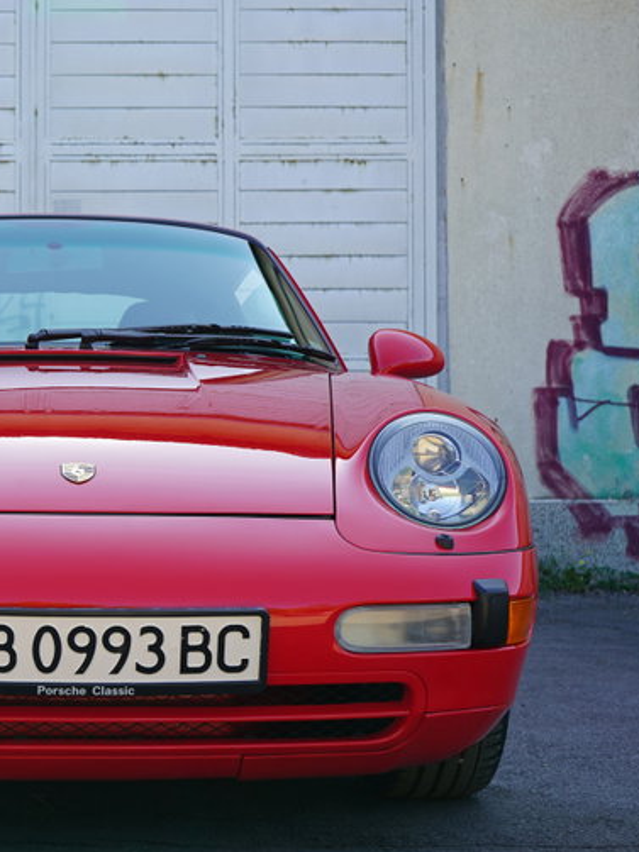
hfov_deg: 20.9
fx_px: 1699
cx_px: 81
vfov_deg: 28.2
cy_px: 420
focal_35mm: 69
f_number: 6.3
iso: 100
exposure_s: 1/80
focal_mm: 47
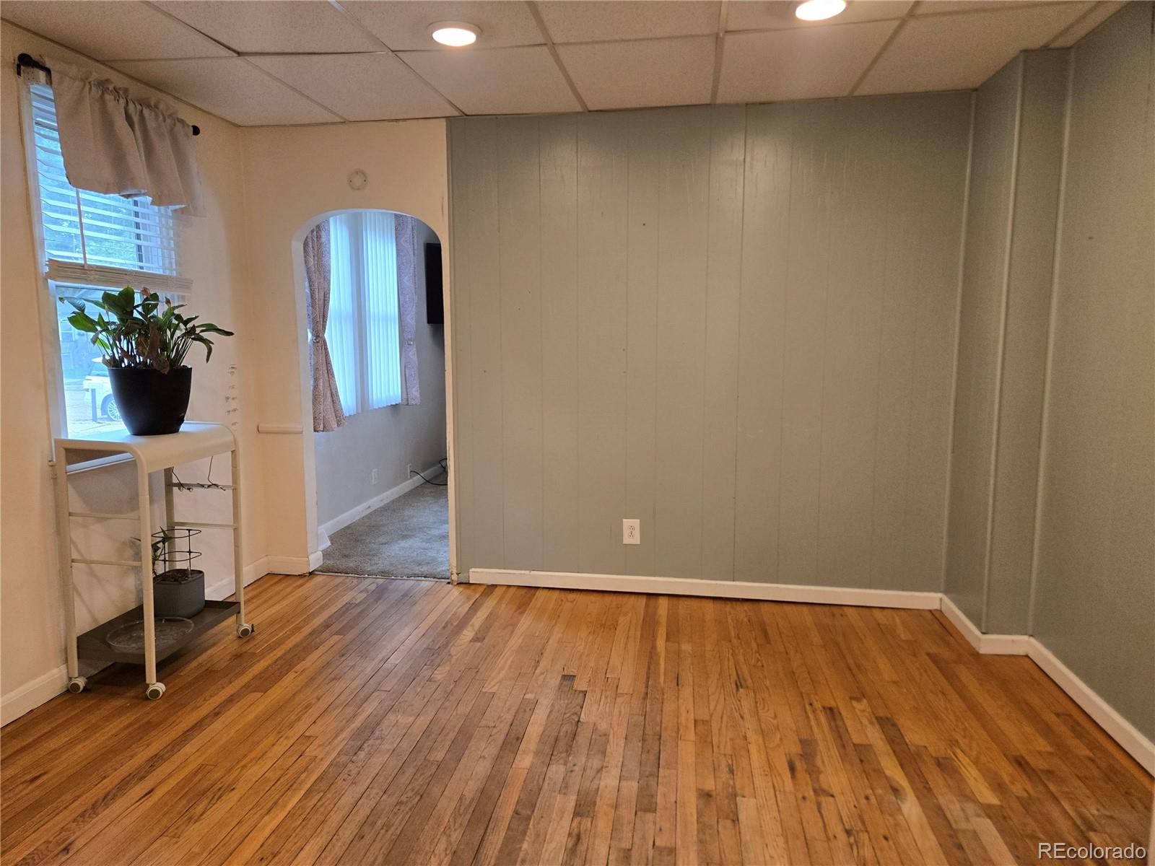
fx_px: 767
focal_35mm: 23
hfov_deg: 73.9
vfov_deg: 58.9
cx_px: 578
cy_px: 433
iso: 200
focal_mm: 5.4
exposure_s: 1/120
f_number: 1.8
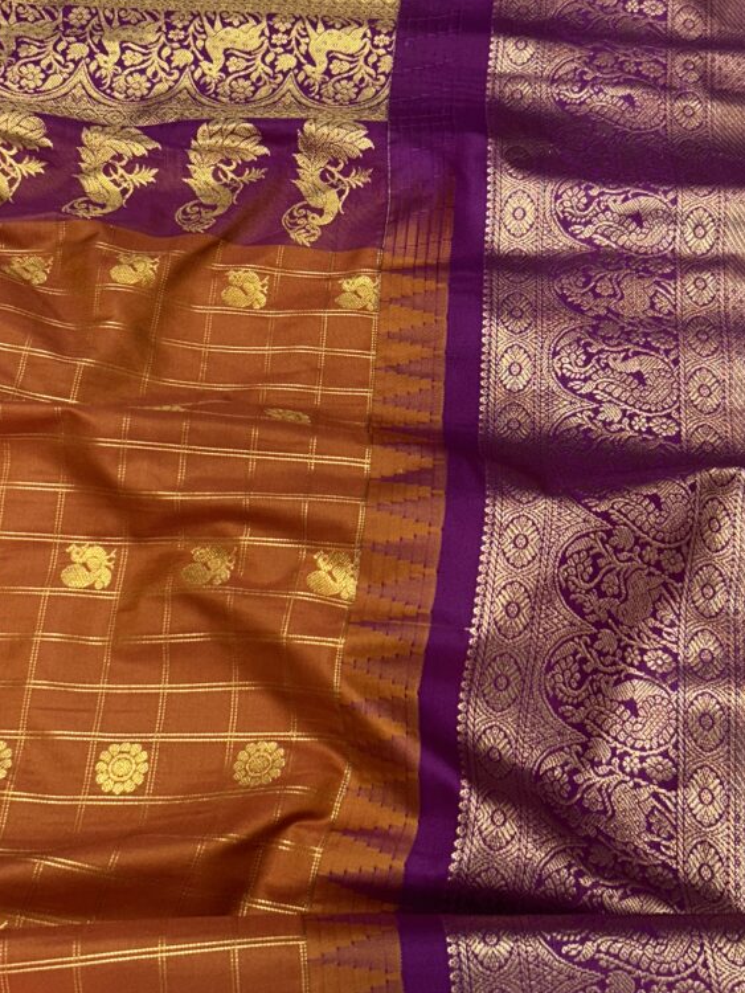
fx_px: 1491
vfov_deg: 36.8
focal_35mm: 52
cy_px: 462
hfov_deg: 28.0
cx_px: 395
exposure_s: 1/100
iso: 80
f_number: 1.5
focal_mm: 5.7
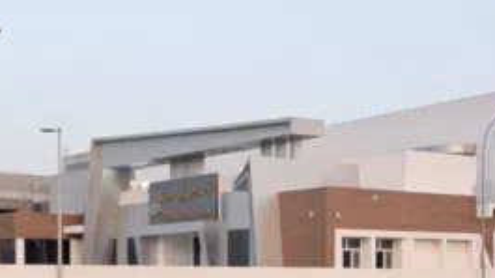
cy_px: 328
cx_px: 233
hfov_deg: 26.8
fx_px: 1037
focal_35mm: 79
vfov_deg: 14.8
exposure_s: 1/712
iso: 64
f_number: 1.78
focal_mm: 6.76
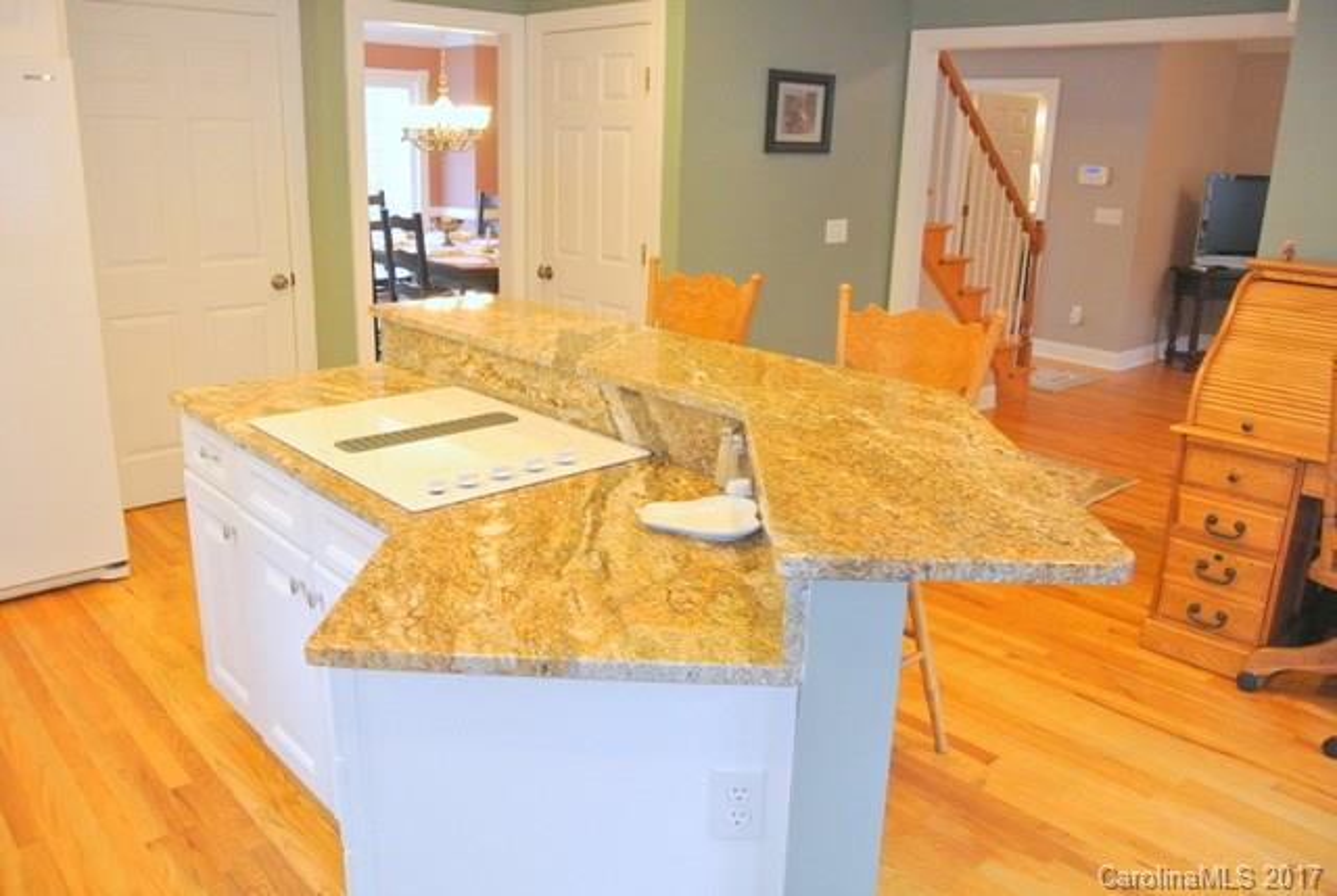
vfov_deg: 48.1
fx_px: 1004
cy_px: 448
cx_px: 668
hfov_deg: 67.3
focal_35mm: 27
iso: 900
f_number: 3.5
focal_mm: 10
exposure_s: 1/60
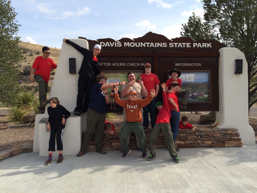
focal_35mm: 29
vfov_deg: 48.2
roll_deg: +0.3
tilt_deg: -5.0
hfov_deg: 61.7
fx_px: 215
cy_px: 96
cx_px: 128
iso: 32
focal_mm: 4.15
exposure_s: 1/1709
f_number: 2.2
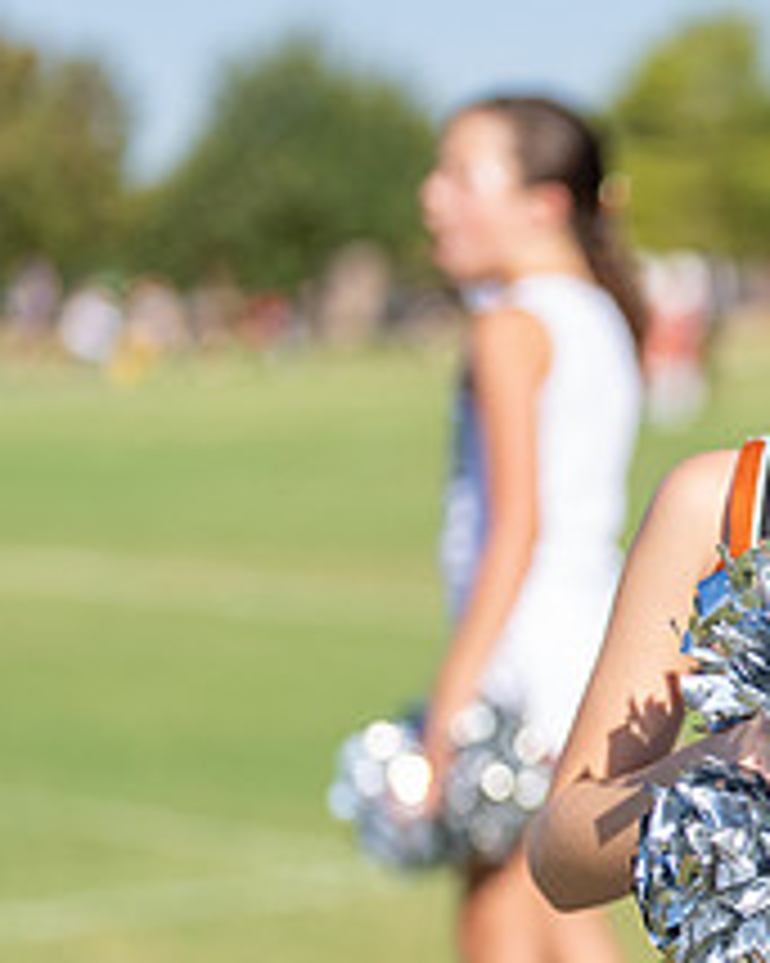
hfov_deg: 10.9
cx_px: 1153
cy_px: 742
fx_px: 3877
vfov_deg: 14.1
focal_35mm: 136
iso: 100
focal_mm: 50
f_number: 1.2
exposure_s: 1/6400
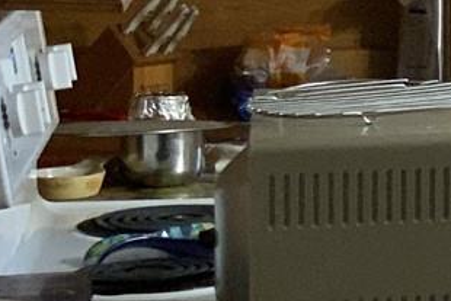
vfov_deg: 6.9
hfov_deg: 8.8
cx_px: 1264
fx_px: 2494
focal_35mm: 199
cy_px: -25
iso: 100
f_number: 1.8
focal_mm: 3
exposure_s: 1/60
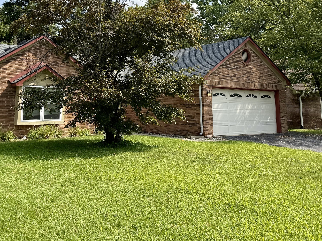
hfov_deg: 47.7
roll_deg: +0.3
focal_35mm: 39
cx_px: 139
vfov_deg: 35.8
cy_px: 55
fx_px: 363
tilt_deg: +8.4
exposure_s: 1/4405
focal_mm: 6.76
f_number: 1.78
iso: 100
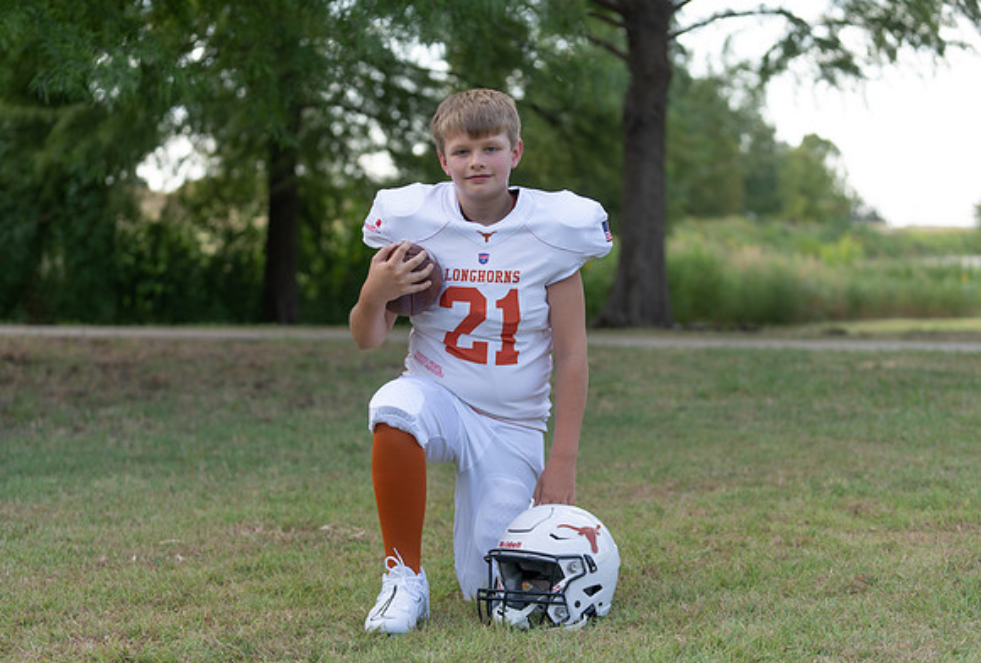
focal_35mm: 77
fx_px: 2111
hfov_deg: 26.2
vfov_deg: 17.9
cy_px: 332
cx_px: 496
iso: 100
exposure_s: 1/400
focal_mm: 70
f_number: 2.8
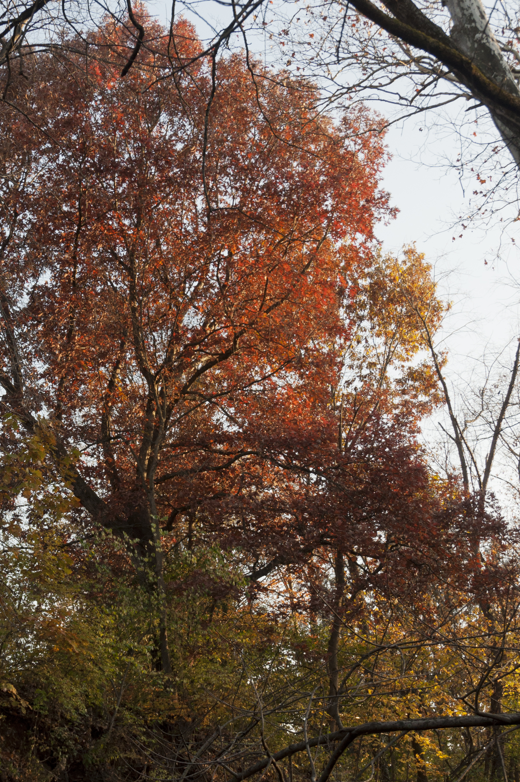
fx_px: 1651
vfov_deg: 26.7
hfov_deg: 17.8
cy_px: 417
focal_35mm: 76
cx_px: 151
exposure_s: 1/90
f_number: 8
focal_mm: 32
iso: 320
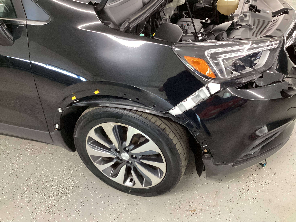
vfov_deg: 45.4
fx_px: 265
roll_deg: +7.3
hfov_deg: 58.4
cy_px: 111
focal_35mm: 31
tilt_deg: -36.8
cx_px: 148
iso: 400
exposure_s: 1/25
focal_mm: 3.3
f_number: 2.4
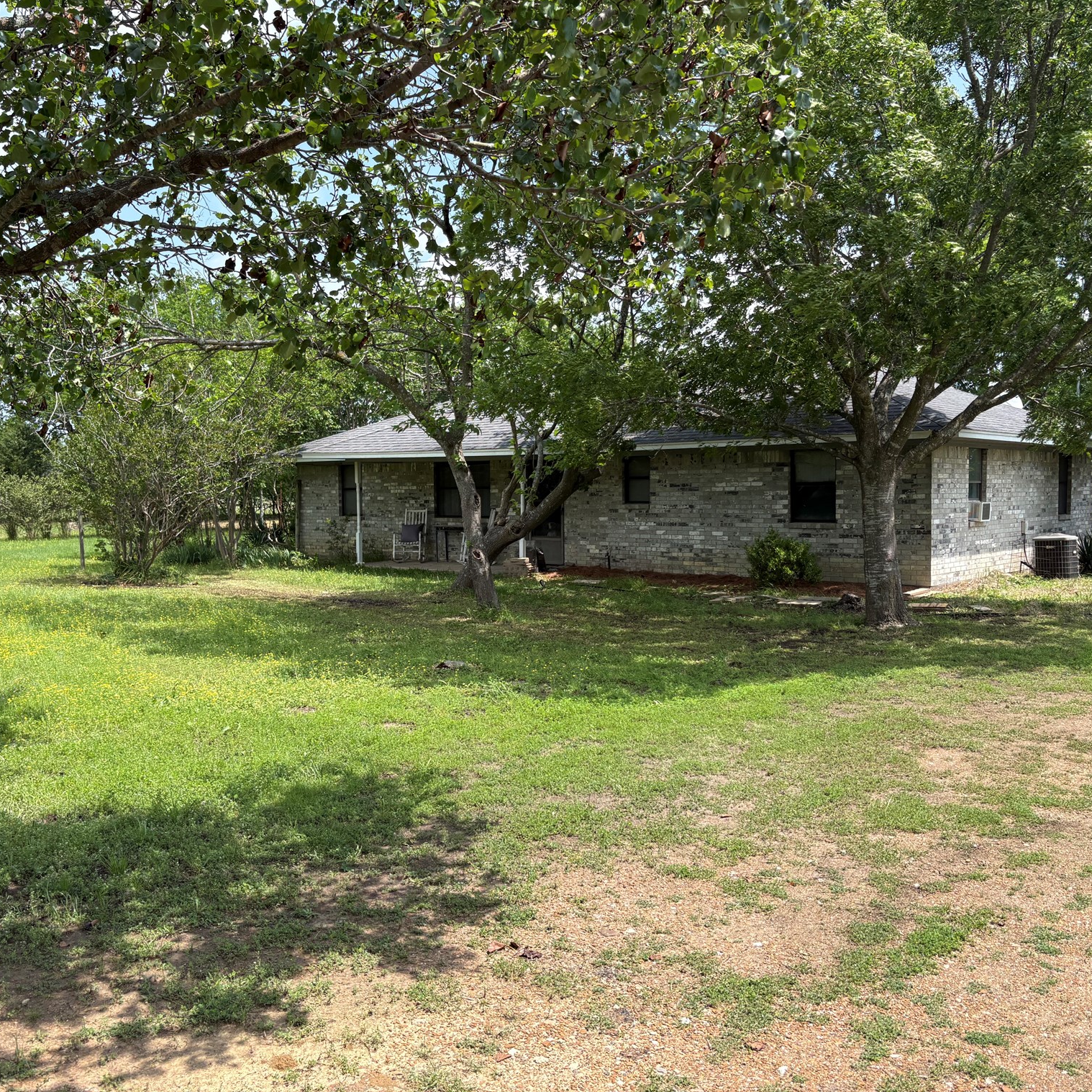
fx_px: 1106
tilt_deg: -1.0
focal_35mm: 31
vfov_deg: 52.5
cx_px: 532
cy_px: 540
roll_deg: -0.1
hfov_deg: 52.5
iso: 50
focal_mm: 5.96
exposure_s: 1/1550
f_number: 1.6
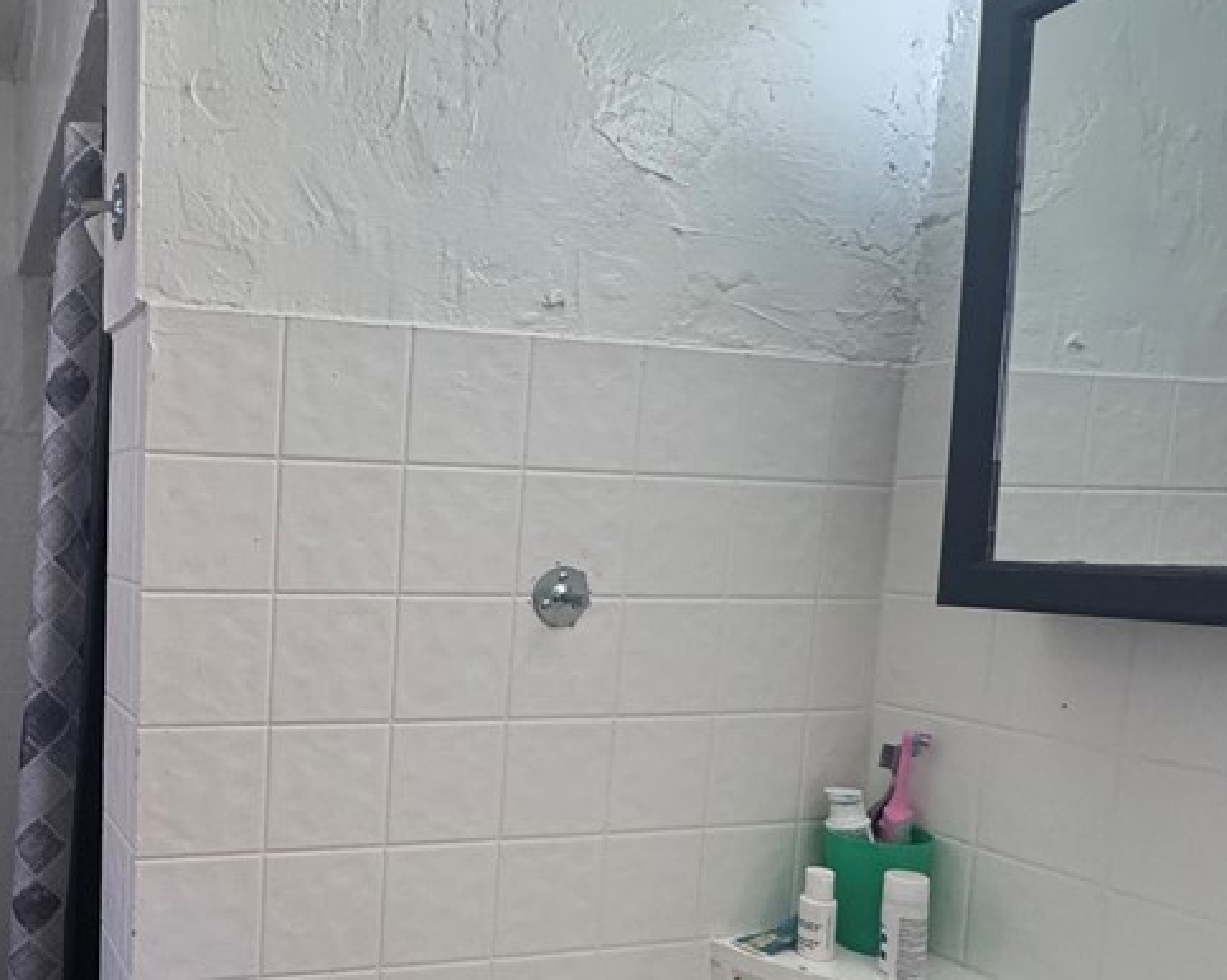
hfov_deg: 55.2
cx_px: 206
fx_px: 1053
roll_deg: -1.7
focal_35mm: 29
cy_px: 614
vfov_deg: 49.4
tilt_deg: -6.2
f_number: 2.2
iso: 250
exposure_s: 1/120
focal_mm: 2.22
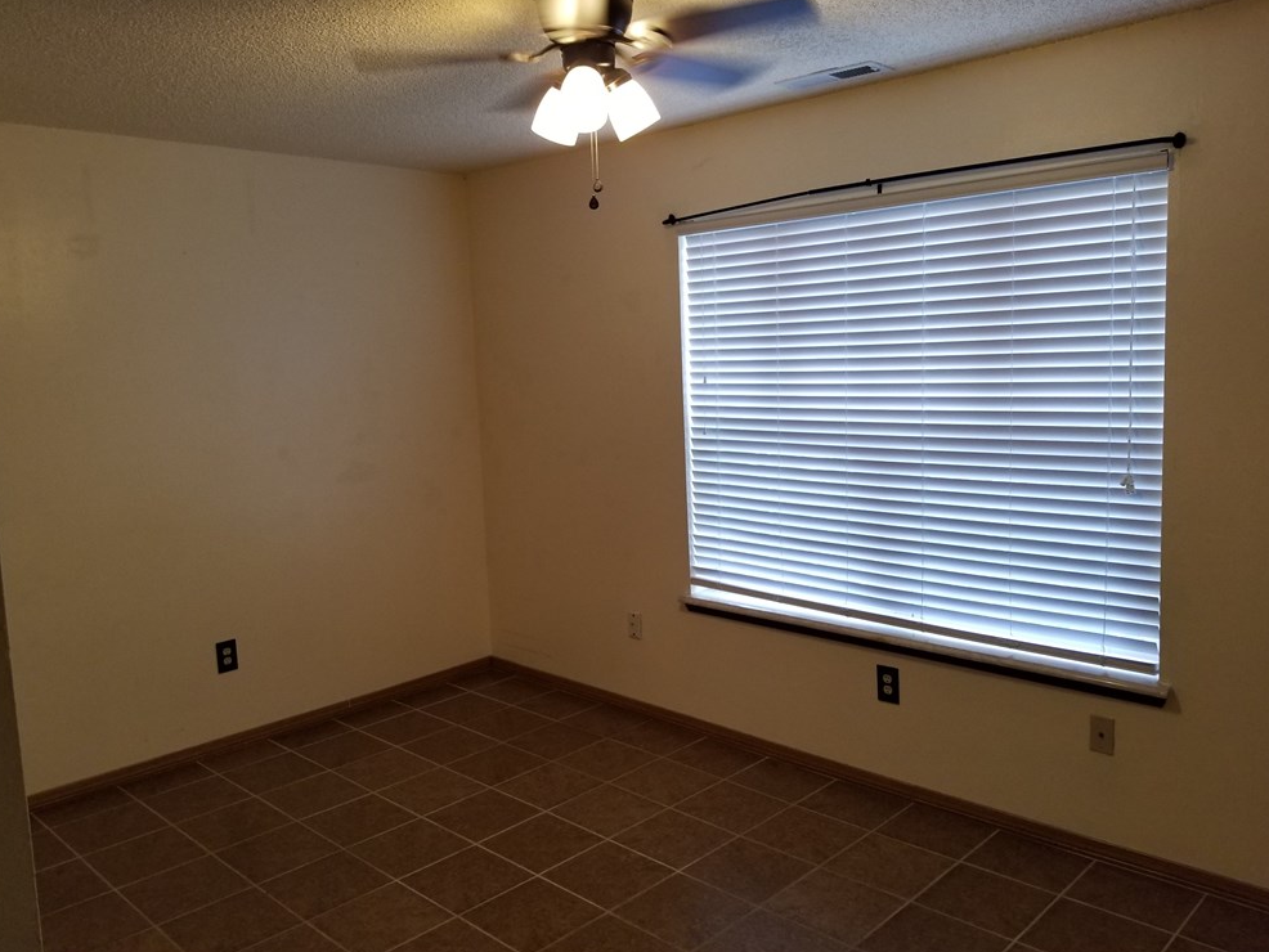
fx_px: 990
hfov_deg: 65.3
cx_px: 622
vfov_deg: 51.4
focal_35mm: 27
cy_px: 466
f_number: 1.7
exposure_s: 1/60
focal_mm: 4.25
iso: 160
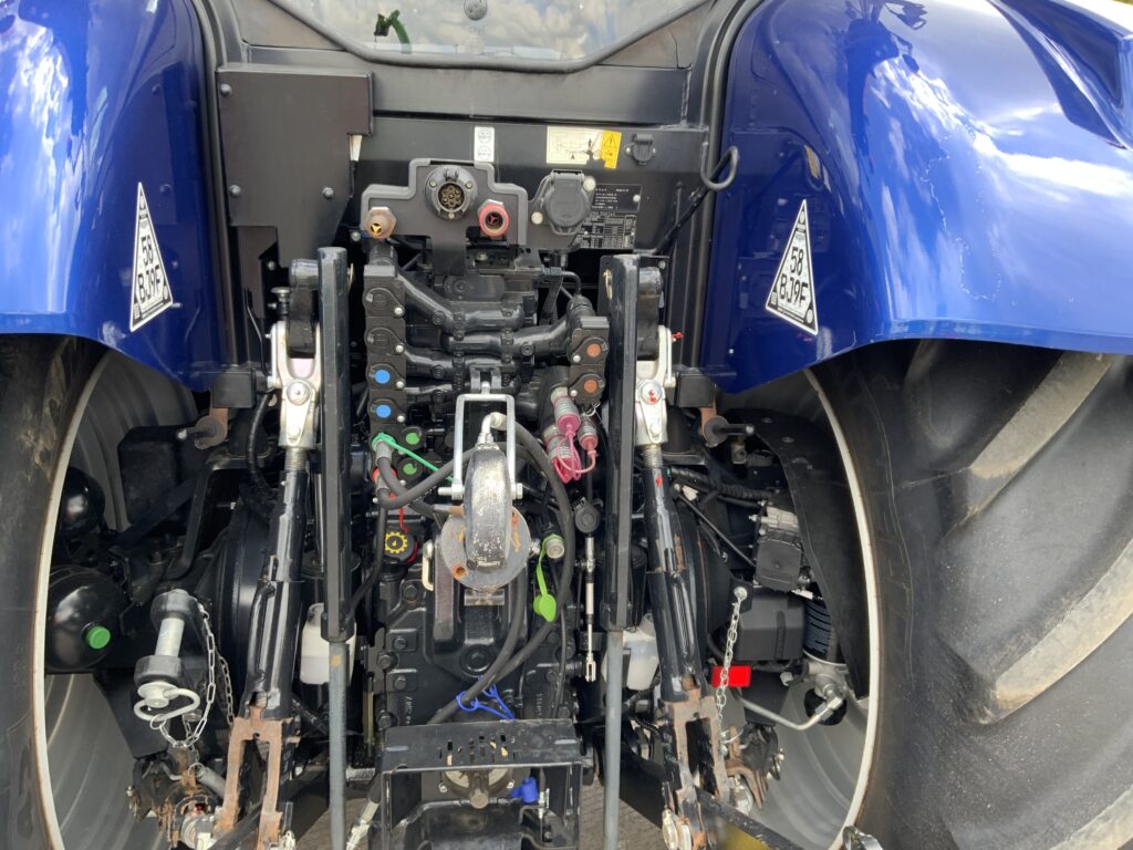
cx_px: 566
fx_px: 949
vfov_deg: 48.2
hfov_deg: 61.7
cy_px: 425
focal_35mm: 29
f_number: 1.8
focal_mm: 3
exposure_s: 1/122
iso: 32
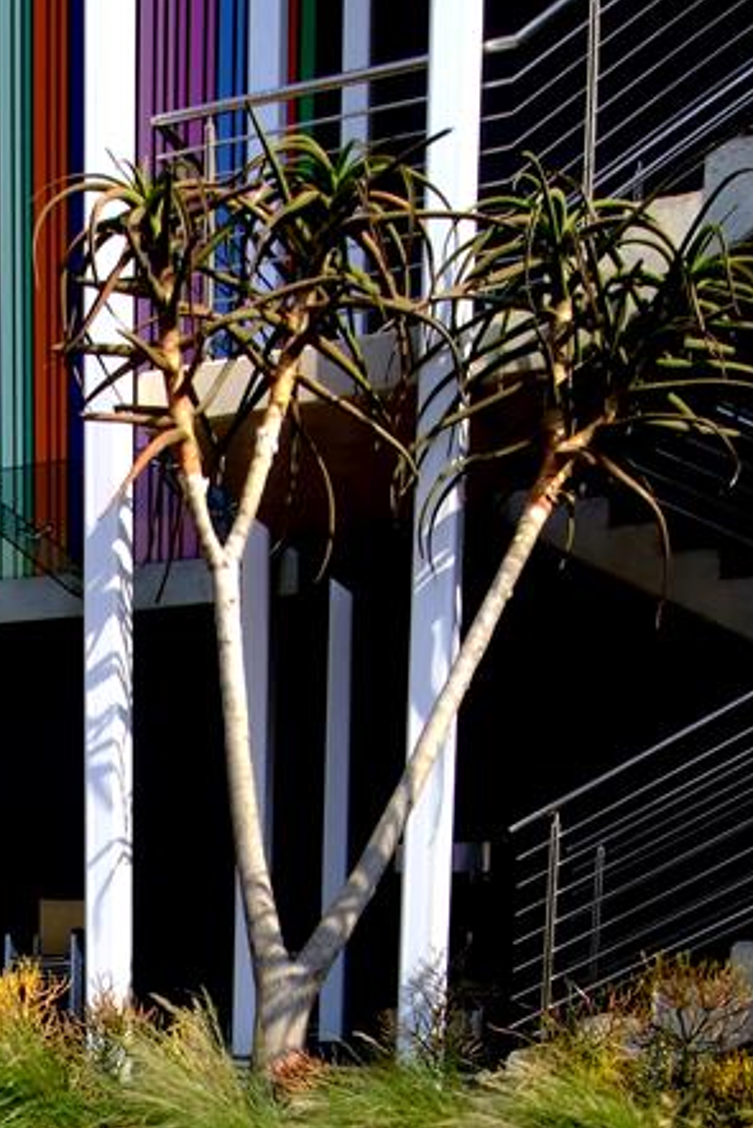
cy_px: 1202
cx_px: 148
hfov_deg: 29.8
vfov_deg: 38.0
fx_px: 1379
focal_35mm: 44
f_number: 16
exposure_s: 1/80
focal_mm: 12
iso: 200
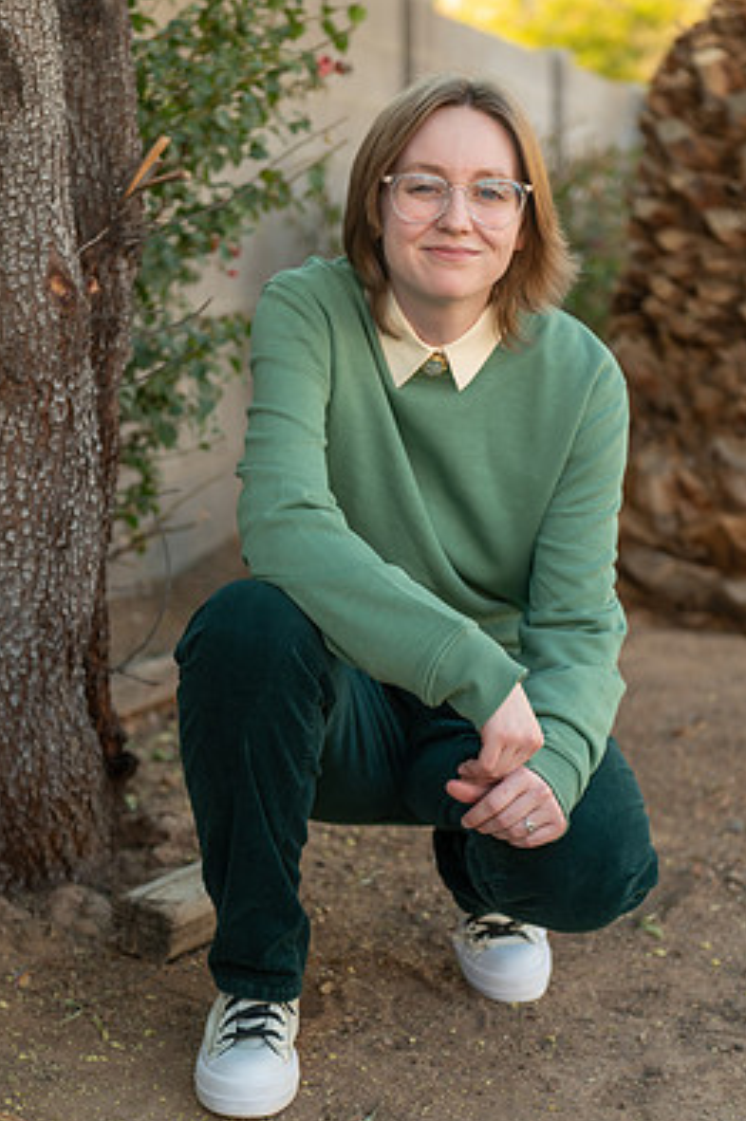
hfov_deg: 17.0
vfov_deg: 25.4
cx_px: 363
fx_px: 2491
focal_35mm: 80
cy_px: 592
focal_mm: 70
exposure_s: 1/200
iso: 200
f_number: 4
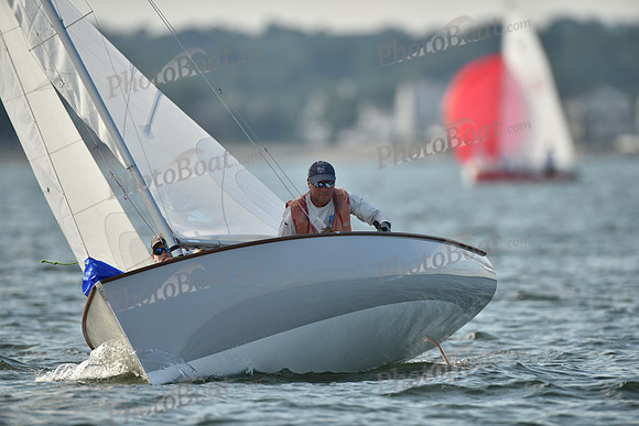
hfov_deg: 3.4
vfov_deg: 2.3
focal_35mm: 600
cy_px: 213
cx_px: 320
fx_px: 10652
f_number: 4
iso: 250
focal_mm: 600
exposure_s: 1/2000
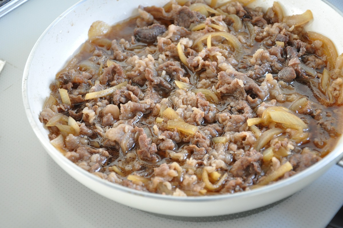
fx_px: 685
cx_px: 172
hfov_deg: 28.1
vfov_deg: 18.9
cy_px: 114
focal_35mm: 72
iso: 1600
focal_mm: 48
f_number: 4.8
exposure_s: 1/15
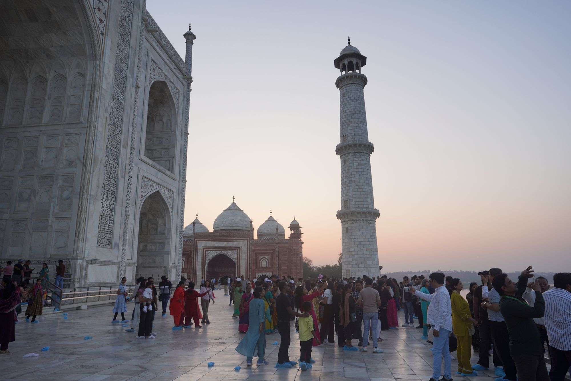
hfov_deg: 73.7
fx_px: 381
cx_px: 286
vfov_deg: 53.1
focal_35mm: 24
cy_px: 190
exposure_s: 1/100
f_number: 6.3
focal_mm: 24
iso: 100
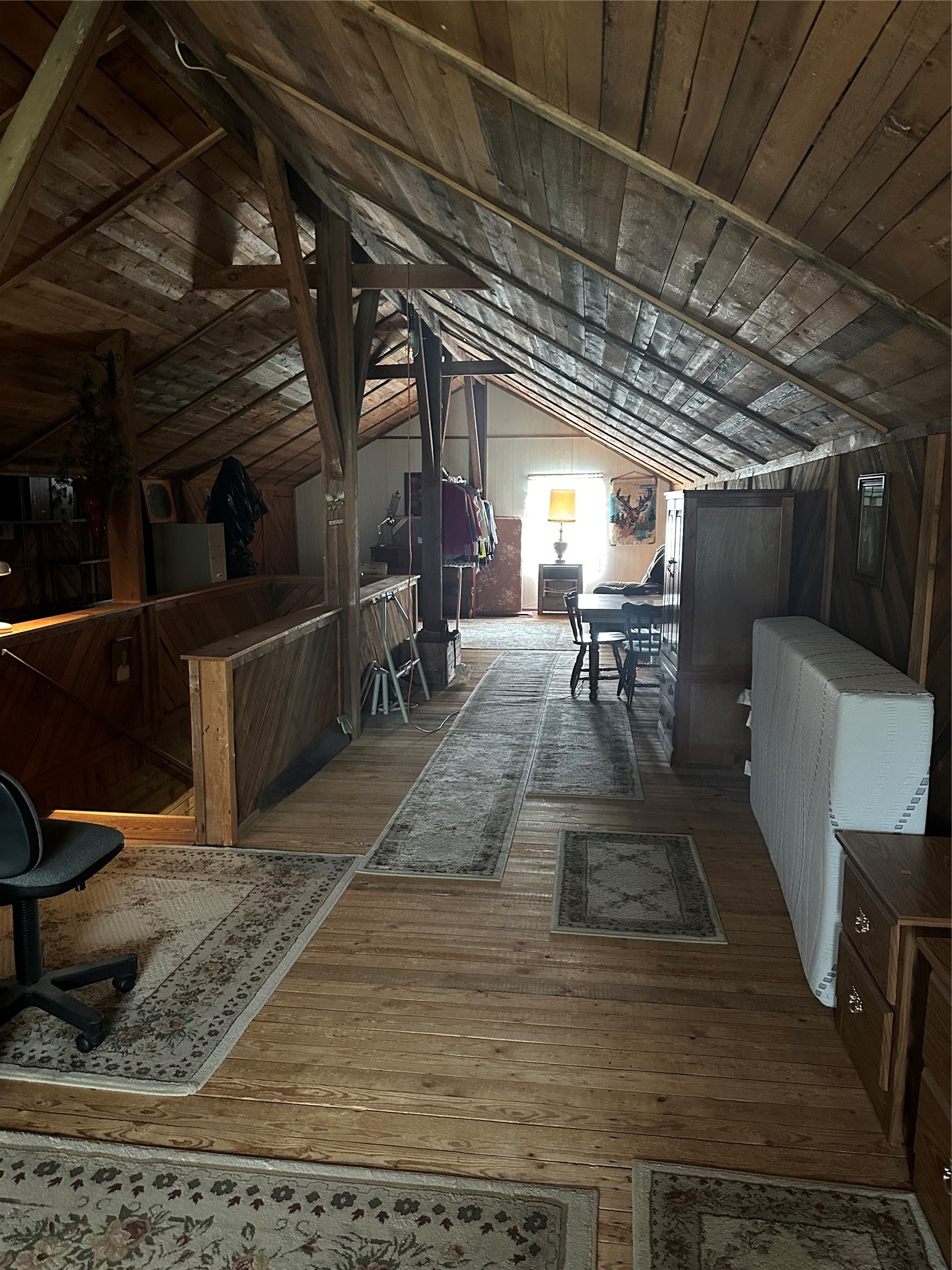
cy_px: 635
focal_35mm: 24
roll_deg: -0.3
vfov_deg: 71.6
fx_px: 880
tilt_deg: -7.6
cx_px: 476
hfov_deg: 56.8
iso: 1000
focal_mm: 6.86
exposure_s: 1/30
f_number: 1.78
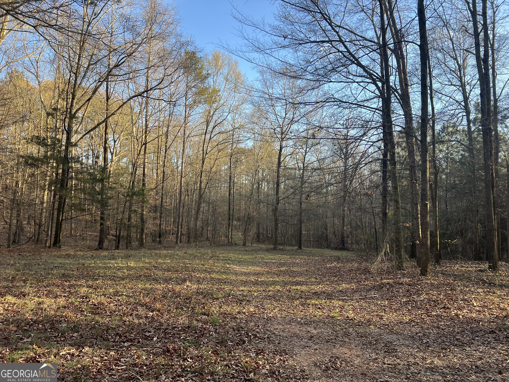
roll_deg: -0.7
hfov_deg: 67.3
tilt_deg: +1.3
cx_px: 254
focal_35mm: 26
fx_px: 382
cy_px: 191
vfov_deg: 53.1
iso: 50
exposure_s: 1/544
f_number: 1.5
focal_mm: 5.7
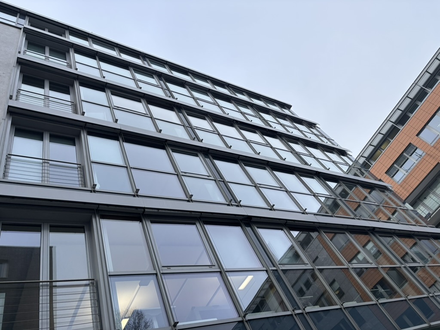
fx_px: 330
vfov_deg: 53.1
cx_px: 220
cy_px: 165
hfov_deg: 67.3
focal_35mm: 26
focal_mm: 5.96
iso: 50
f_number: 1.6
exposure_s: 1/775
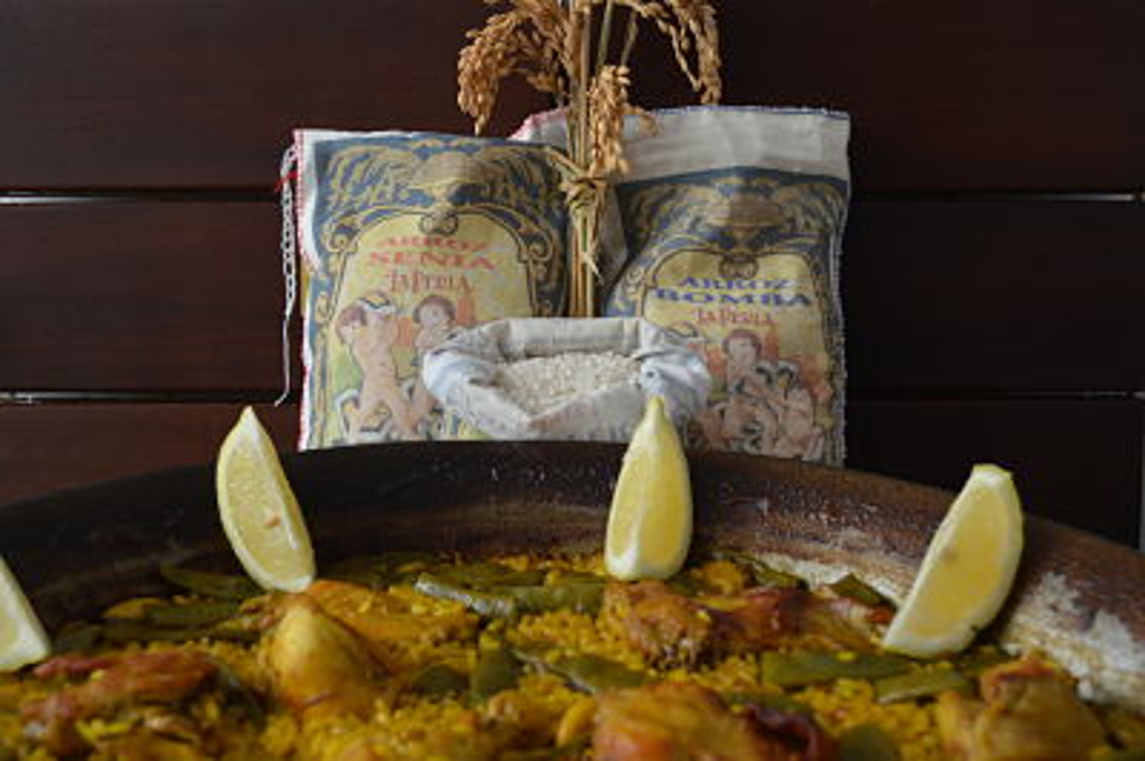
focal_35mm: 42
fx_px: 1335
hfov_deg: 46.4
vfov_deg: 31.8
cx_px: 572
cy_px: 380
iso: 200
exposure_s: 1/125
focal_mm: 28
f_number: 5.6
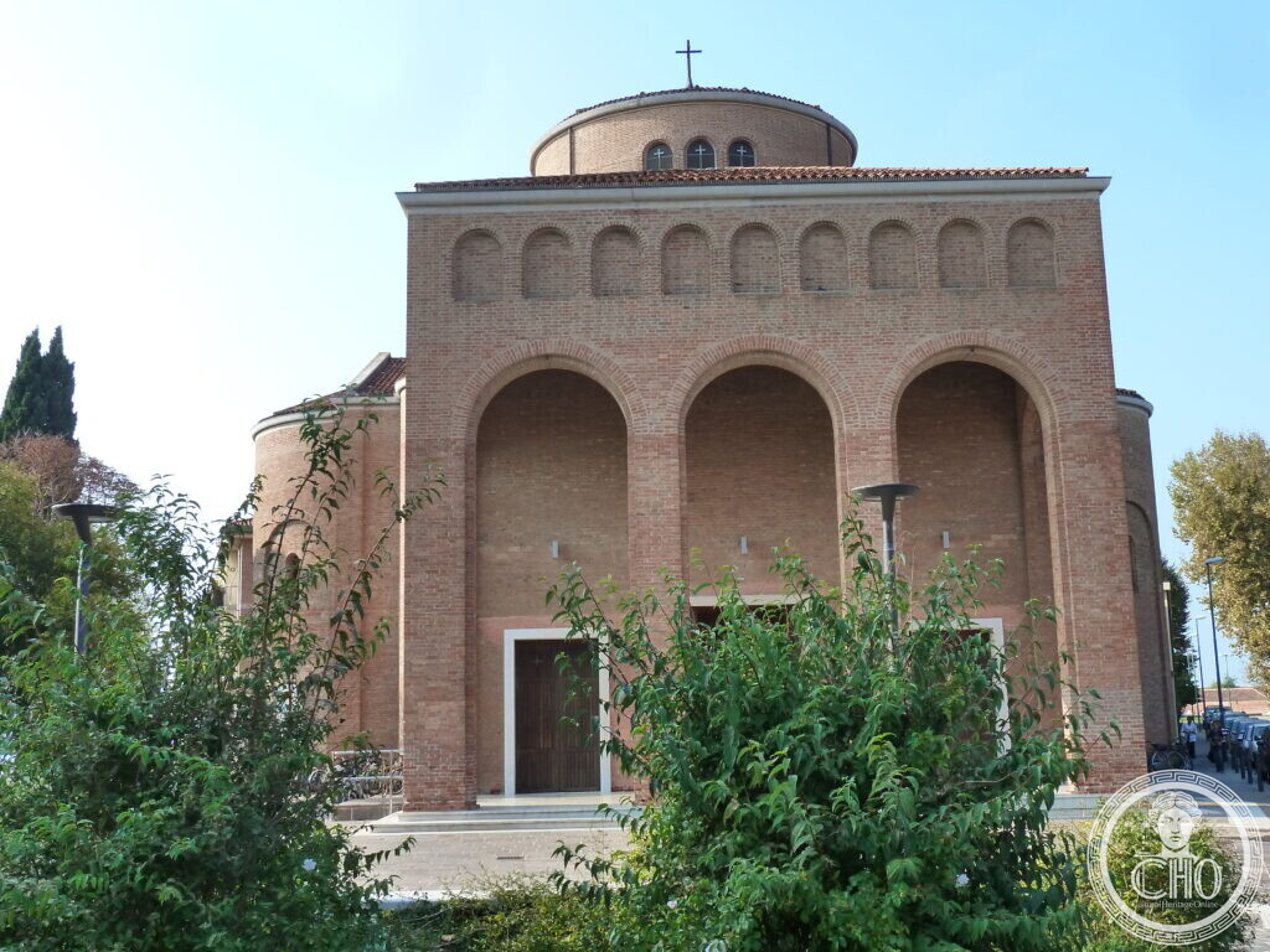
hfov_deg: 50.1
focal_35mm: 37
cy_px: 476
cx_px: 635
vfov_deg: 38.7
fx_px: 1357
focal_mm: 6.1
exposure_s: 1/250
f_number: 4
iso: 200
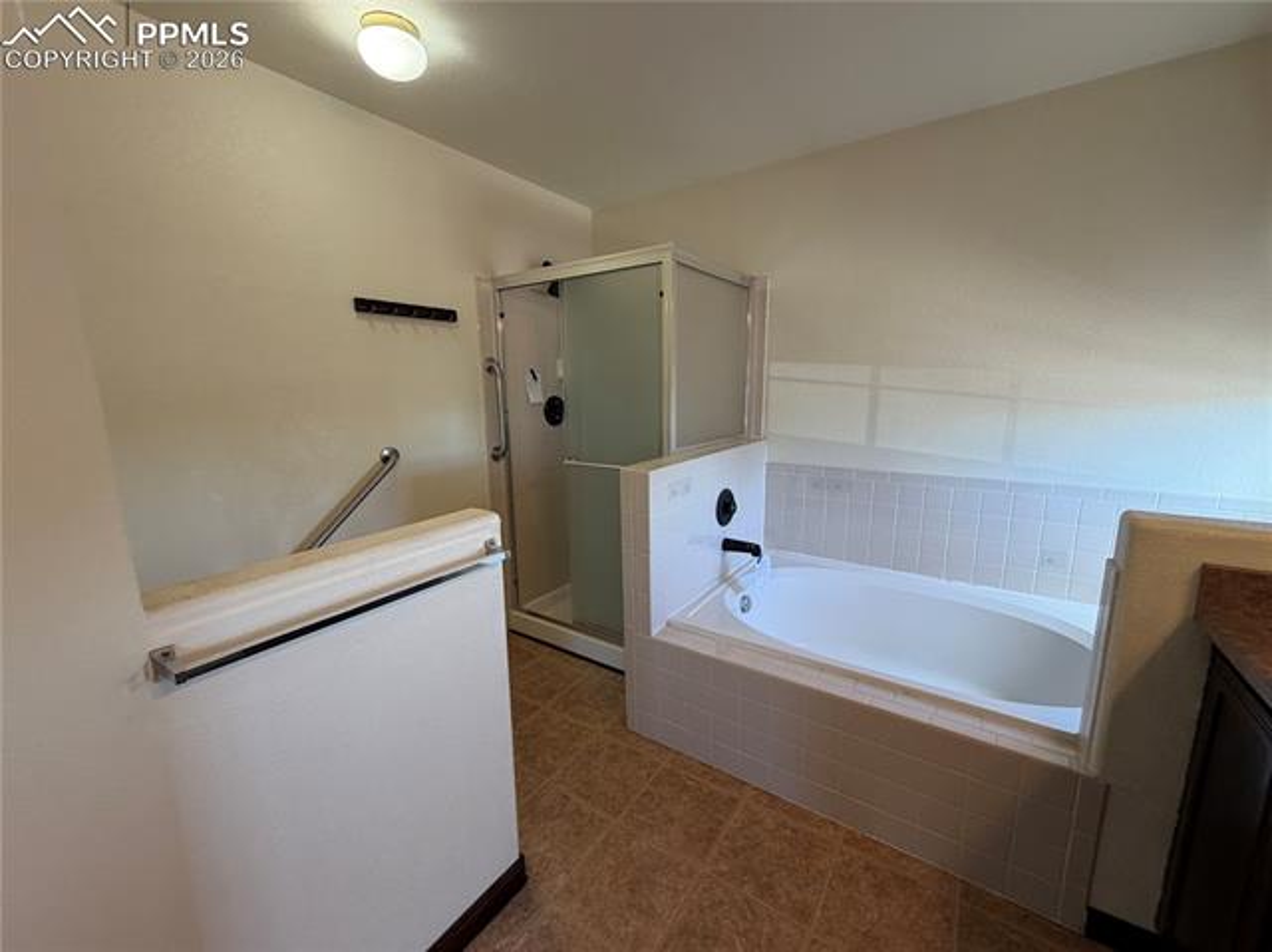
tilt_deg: -9.0
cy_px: 476
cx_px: 636
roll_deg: +0.9
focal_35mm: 14
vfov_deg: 85.6
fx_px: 514
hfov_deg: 102.1
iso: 200
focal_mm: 2.22
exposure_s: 1/120
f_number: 2.2
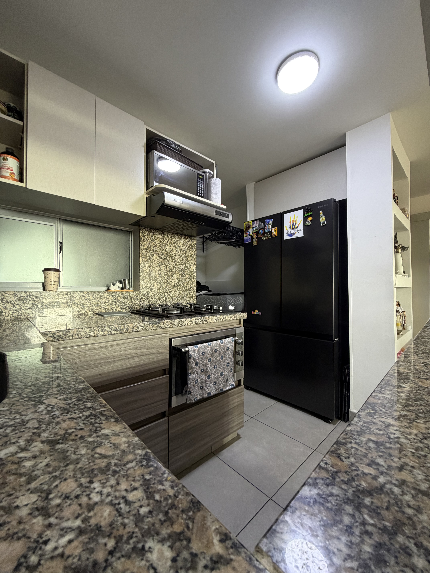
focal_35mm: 14
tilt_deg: +2.1
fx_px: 232
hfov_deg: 85.7
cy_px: 286
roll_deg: -0.5
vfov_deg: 102.1
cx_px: 215
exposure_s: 1/60
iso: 250
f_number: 2.2
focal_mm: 2.22
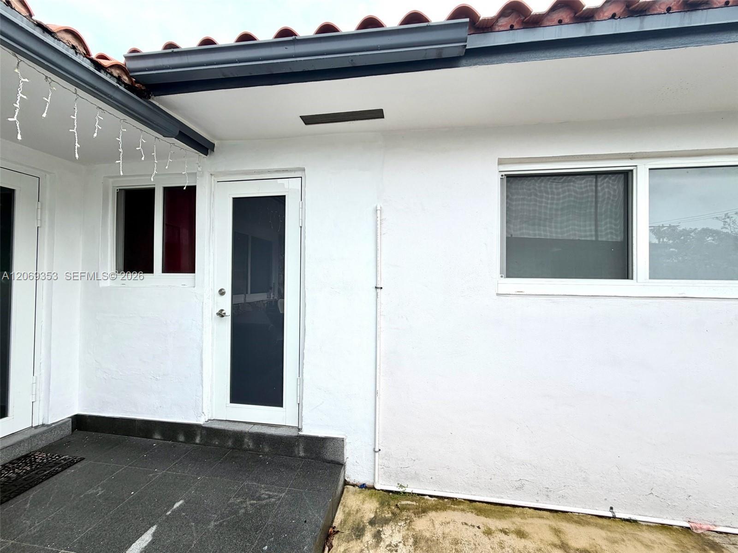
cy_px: 276
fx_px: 298
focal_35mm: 14
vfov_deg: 85.7
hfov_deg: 102.1
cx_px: 369
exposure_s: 1/770
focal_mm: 2.22
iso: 40
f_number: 2.2
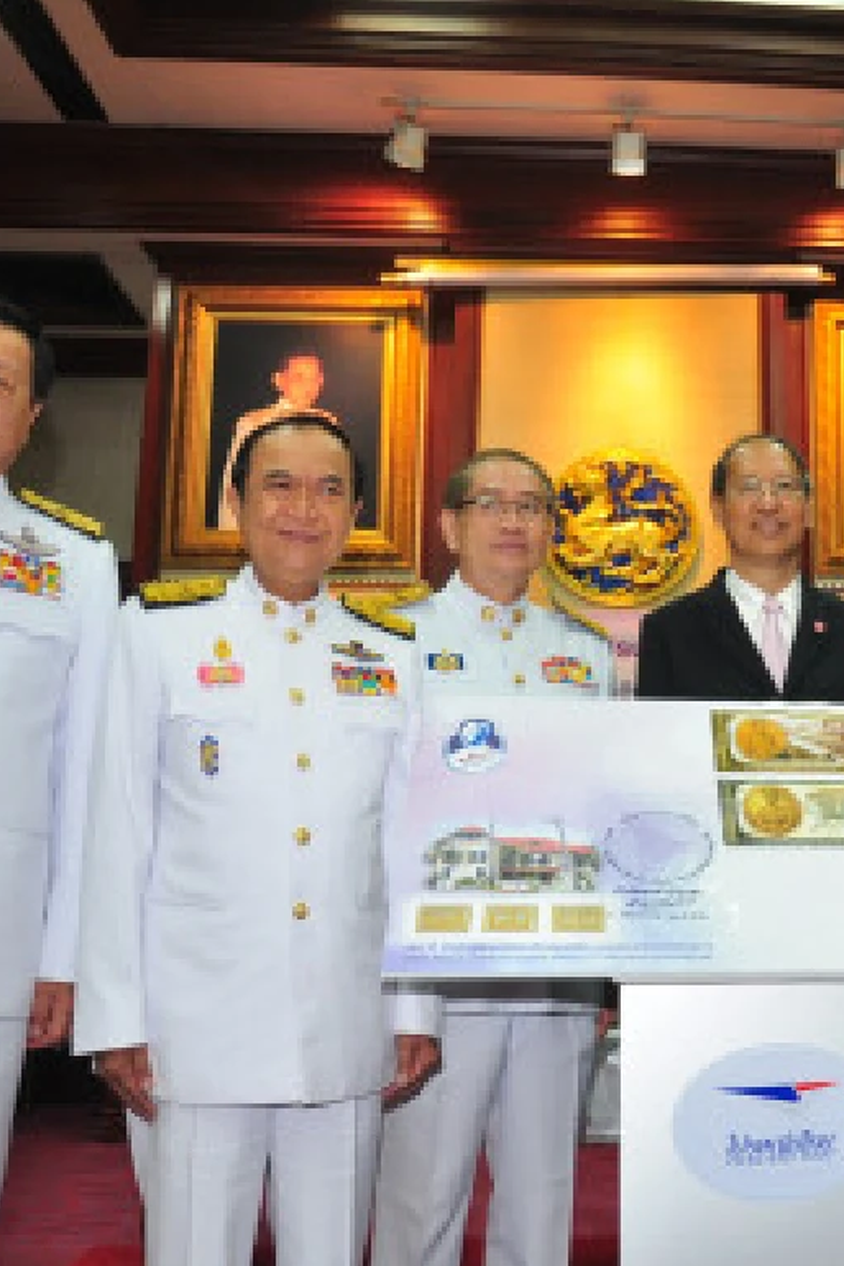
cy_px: 638
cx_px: 783
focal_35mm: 42
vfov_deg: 46.4
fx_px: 1477
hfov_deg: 30.3
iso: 400
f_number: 3.5
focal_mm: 18
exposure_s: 1/60
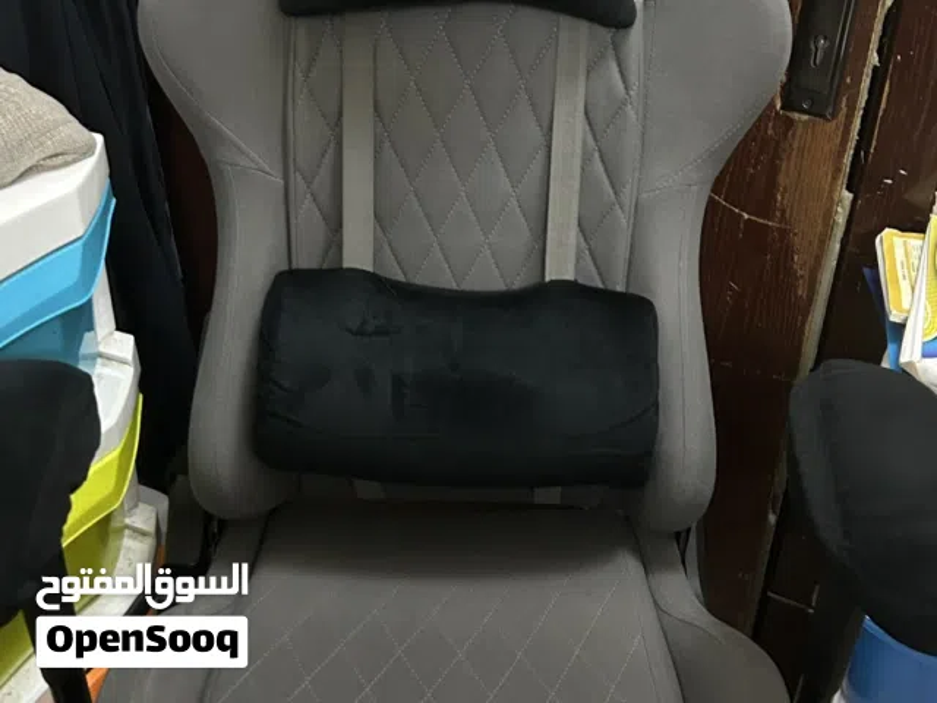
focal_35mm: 26
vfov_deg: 53.1
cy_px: 352
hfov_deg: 67.3
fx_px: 704
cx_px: 468
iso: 500
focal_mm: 5.7
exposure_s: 1/25
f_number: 1.5
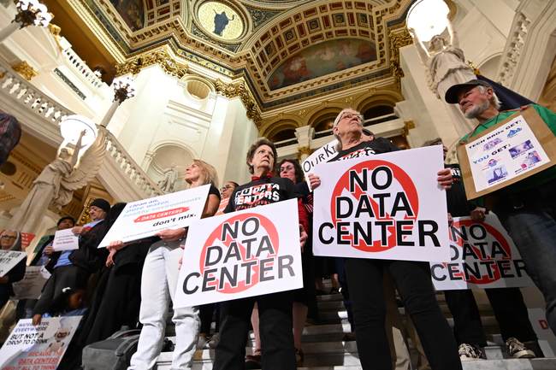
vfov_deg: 67.4
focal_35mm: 18
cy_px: 185
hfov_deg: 90.0
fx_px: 278
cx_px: 278
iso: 2500
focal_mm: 12
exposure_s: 1/125
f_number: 4
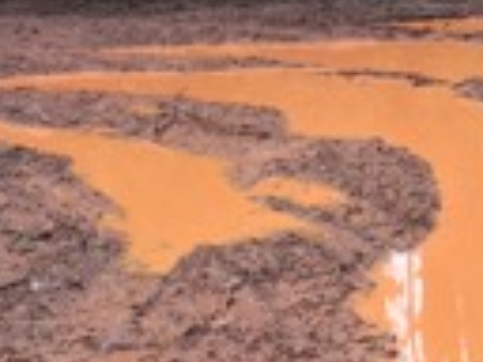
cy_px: 49
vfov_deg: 12.5
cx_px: 570
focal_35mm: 118
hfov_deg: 16.1
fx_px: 1646
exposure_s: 1/30
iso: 32
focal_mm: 4.15
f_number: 2.2
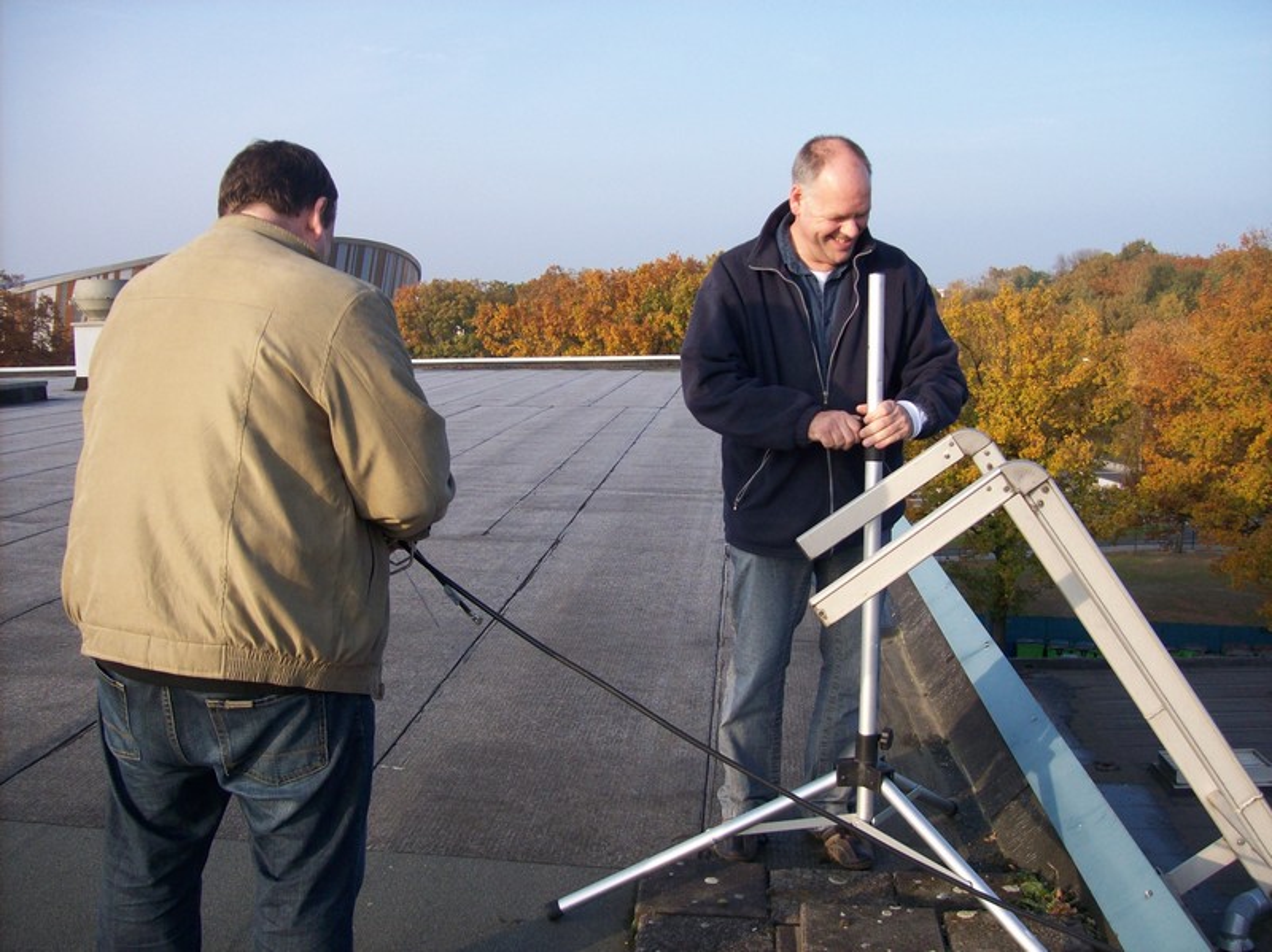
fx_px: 1322
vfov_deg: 39.6
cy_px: 476
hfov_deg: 51.4
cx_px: 636
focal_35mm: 36
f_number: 2.7
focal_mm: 6
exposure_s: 1/522
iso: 80
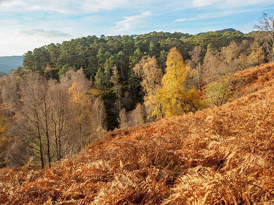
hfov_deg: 70.0
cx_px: 133
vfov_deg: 55.4
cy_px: 100
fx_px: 195
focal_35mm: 25
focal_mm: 12
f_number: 5.6
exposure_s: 1/160
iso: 200
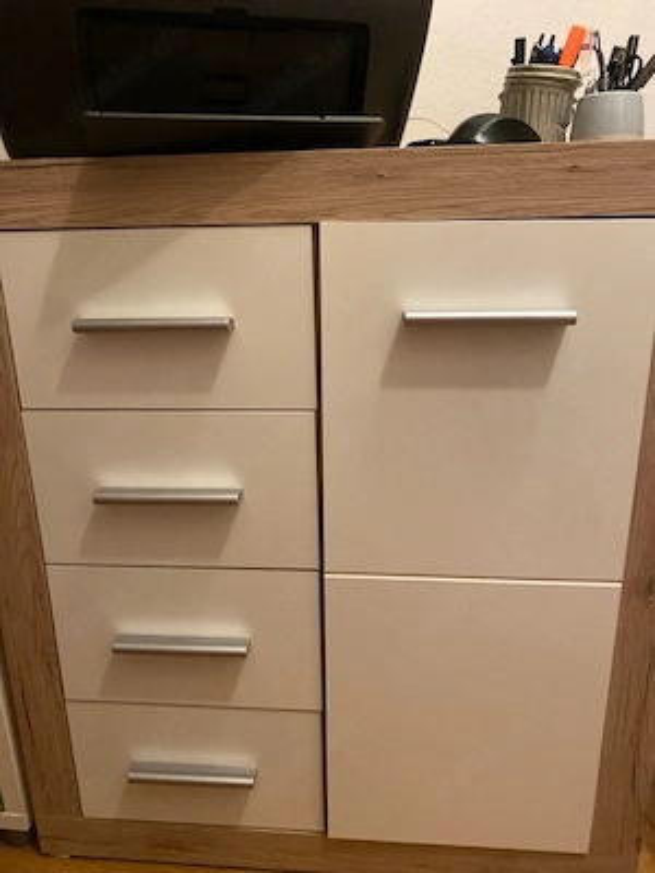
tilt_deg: -17.4
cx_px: 328
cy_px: 436
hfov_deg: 53.1
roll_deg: +3.0
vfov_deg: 67.3
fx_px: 656
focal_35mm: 26
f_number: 1.8
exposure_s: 1/32
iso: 640
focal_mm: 4.25
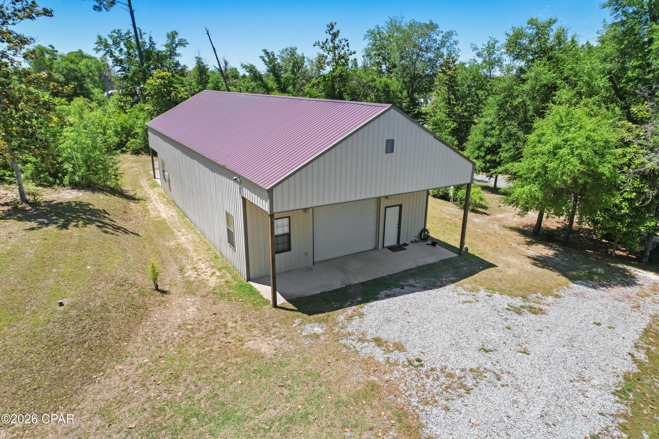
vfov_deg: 57.2
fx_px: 403
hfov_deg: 78.6
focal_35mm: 22
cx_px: 330
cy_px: 220
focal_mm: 8.38
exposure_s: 1/1000
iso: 100
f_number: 2.8
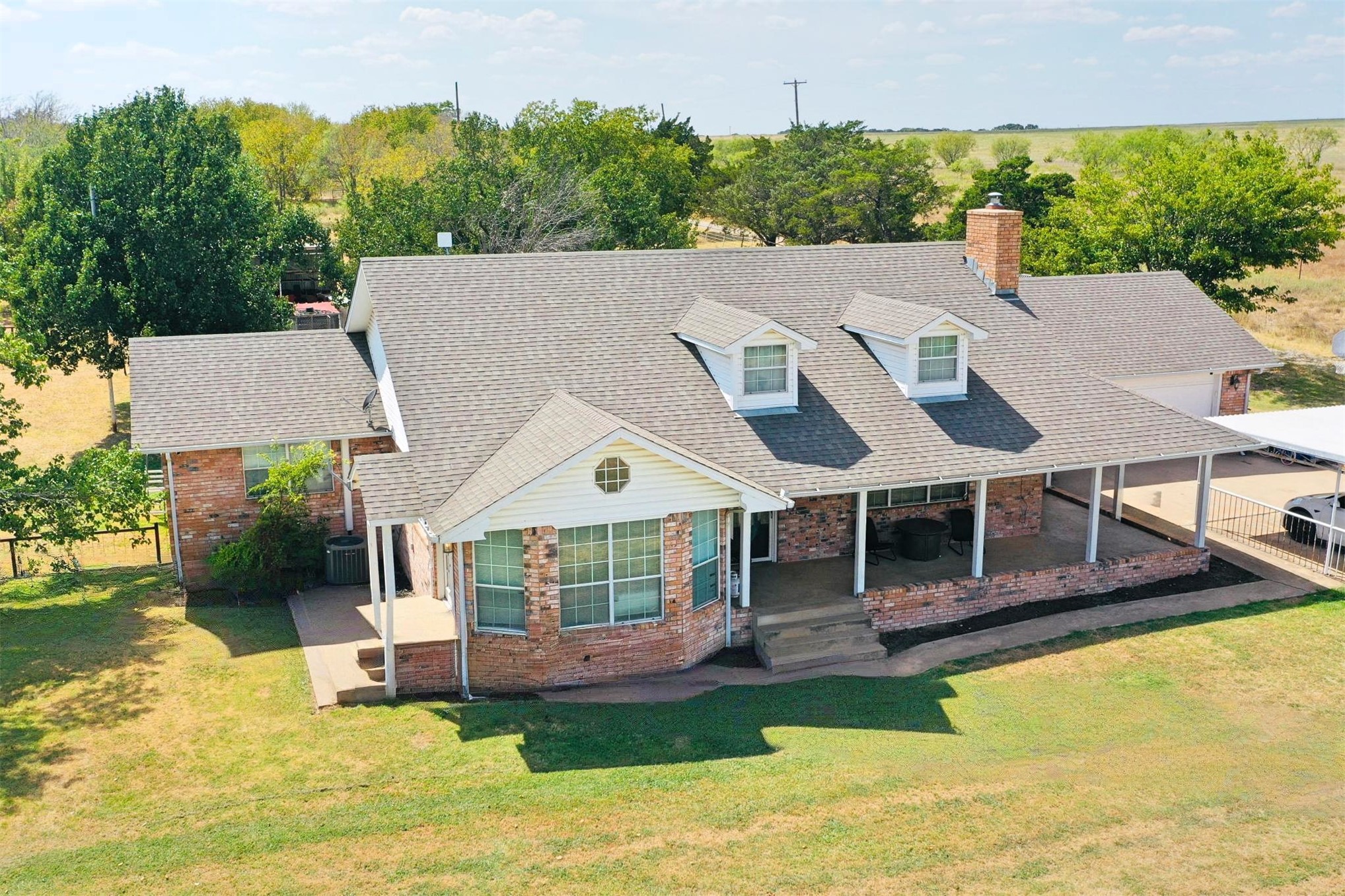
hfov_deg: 65.5
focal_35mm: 28
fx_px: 1046
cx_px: 672
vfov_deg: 46.4
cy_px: 448
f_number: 4.5
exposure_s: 1/800
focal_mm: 10.26
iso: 100
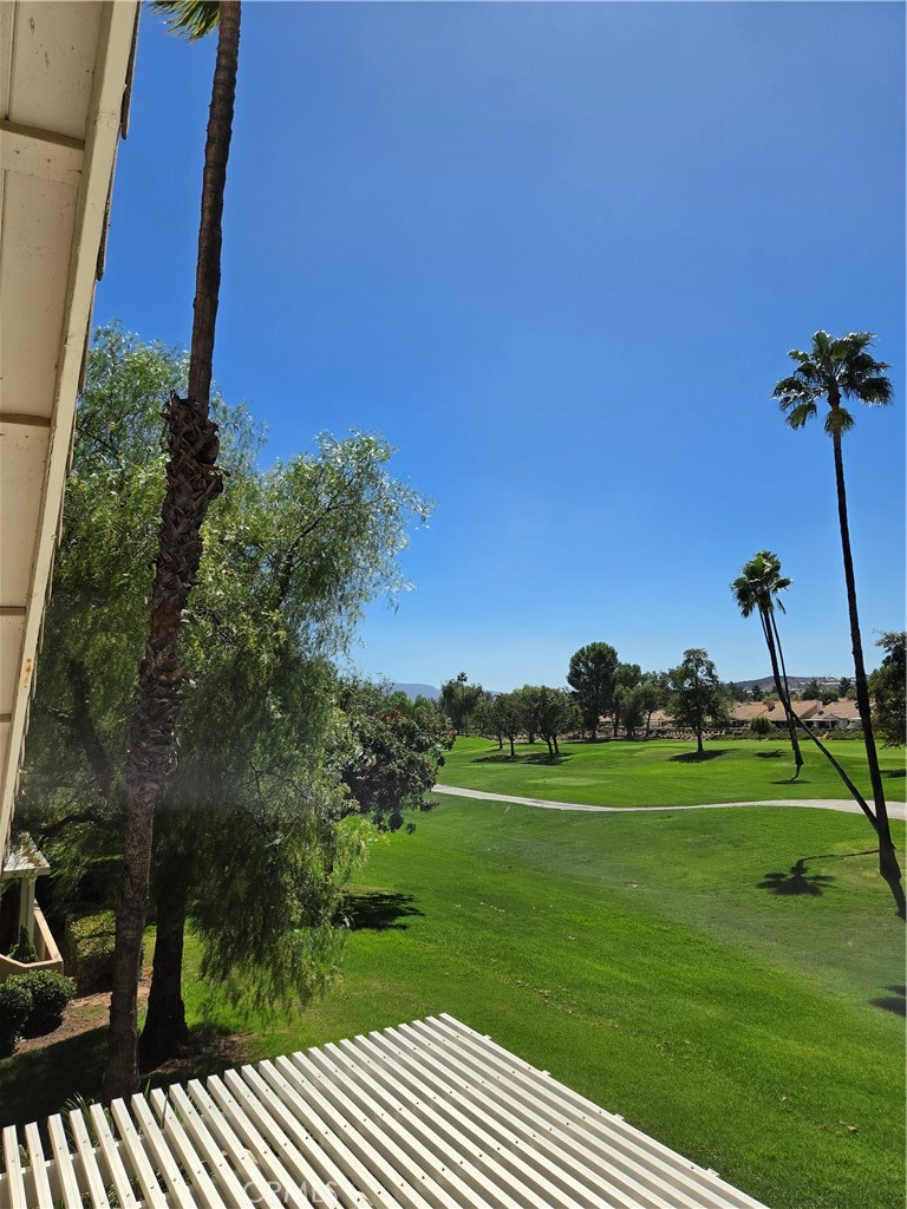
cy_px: 604
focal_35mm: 23
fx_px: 804
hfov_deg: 58.9
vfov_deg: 73.9
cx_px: 454
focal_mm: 5.4
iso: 80
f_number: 1.8
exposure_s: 1/7071
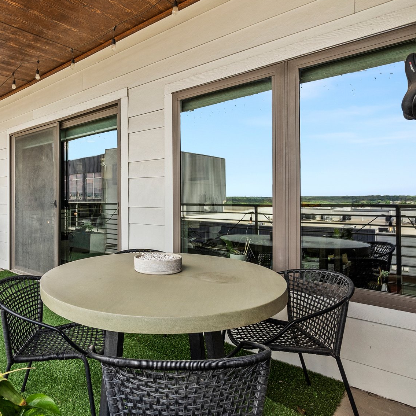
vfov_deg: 67.2
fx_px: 313
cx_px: 115
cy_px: 194
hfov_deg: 64.1
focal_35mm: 23
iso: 640
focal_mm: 10
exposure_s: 1/80
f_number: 8
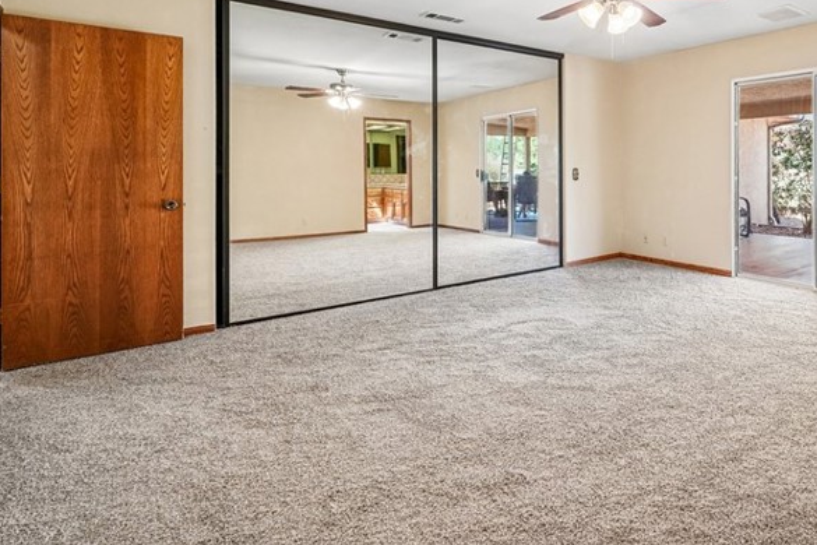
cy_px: 173
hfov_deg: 72.0
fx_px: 477
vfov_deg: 57.9
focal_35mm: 21
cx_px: 666
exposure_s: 1/5
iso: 400
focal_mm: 12
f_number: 8
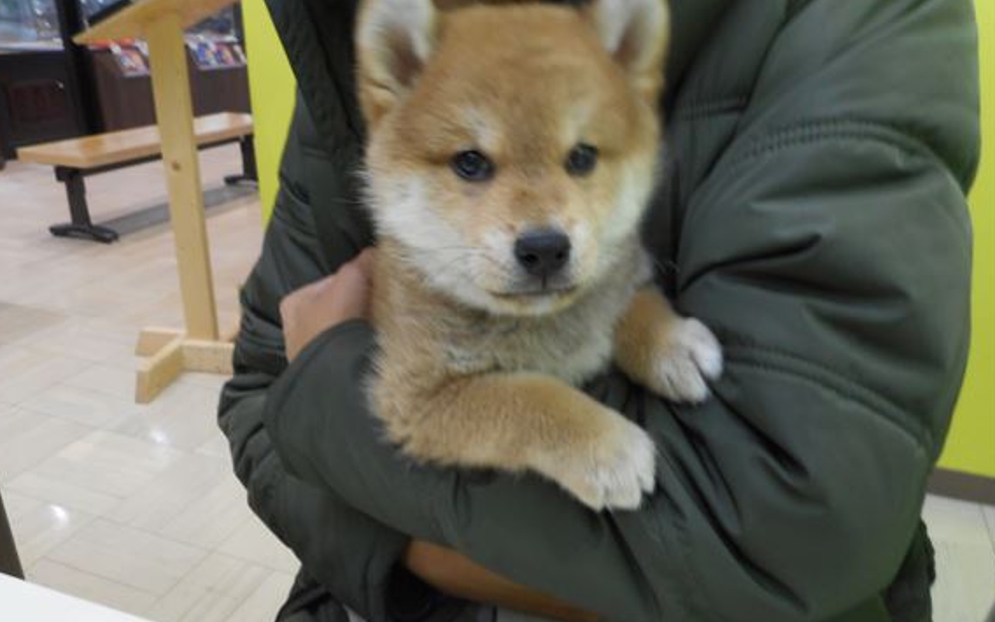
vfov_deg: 44.4
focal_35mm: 28
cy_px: 361
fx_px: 759
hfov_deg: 66.4
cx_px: 478
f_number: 3.7
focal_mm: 4.5
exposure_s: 1/30
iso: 180
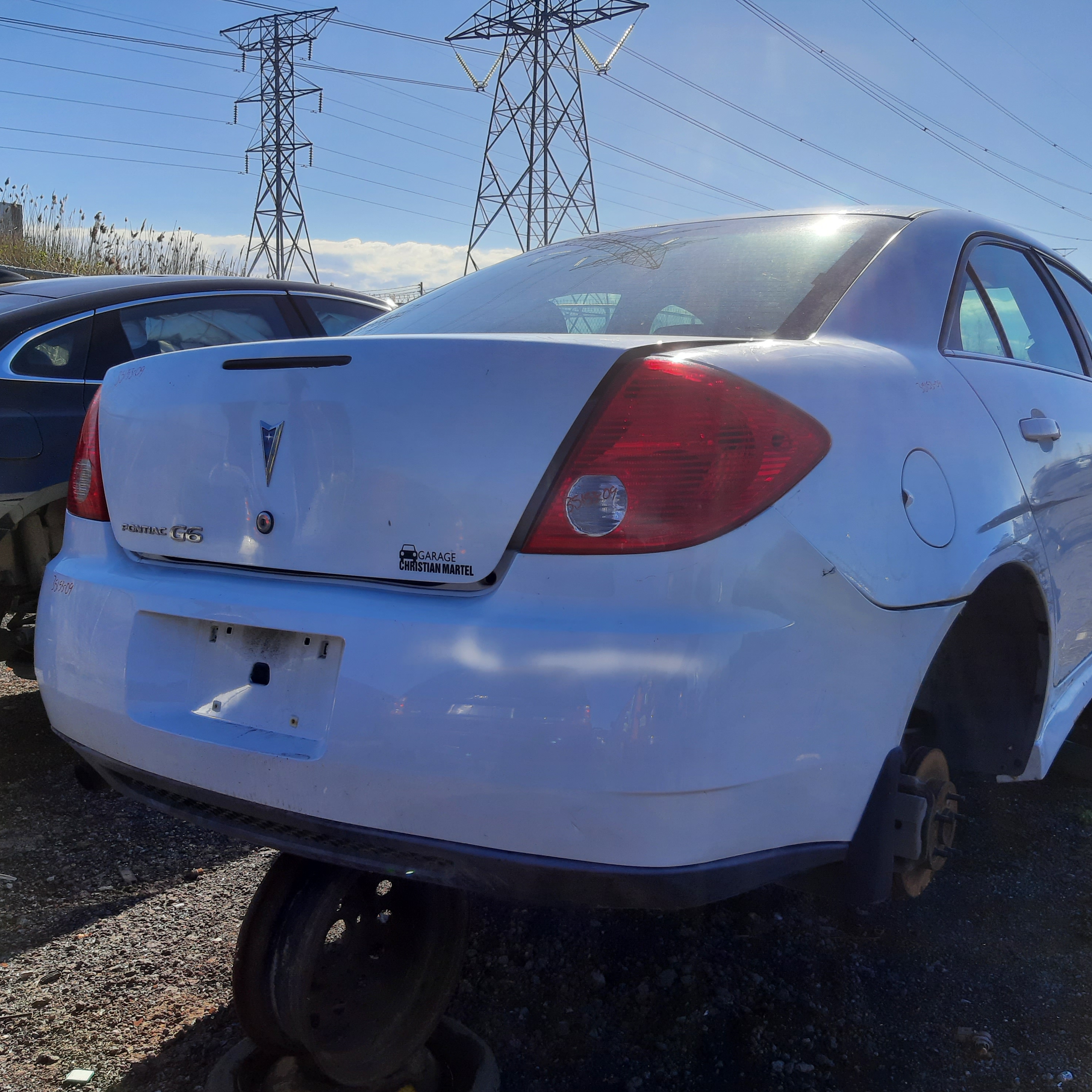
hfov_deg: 52.4
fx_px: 1106
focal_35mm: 31
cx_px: 621
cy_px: 551
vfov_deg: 52.5
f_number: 1.7
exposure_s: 1/1534
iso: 40
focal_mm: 3.92
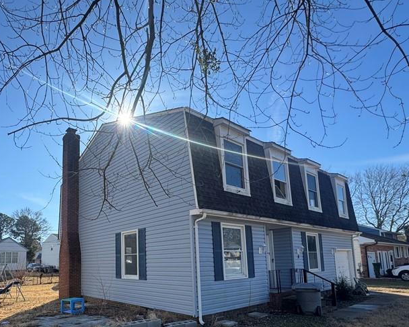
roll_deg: +0.9
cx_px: 141
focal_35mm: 23
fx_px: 279
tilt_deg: +6.7
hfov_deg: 70.7
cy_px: 231
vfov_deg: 58.8
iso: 50
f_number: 2.2
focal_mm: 2.22
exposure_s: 1/1126
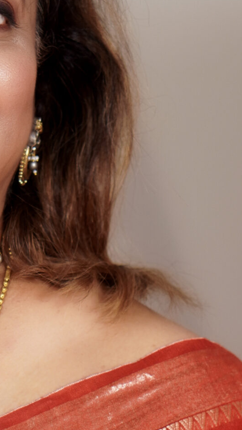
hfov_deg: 11.8
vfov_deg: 21.6
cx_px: -87
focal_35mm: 99
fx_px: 1130
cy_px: 230
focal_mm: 35
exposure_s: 1/160
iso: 100
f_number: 8
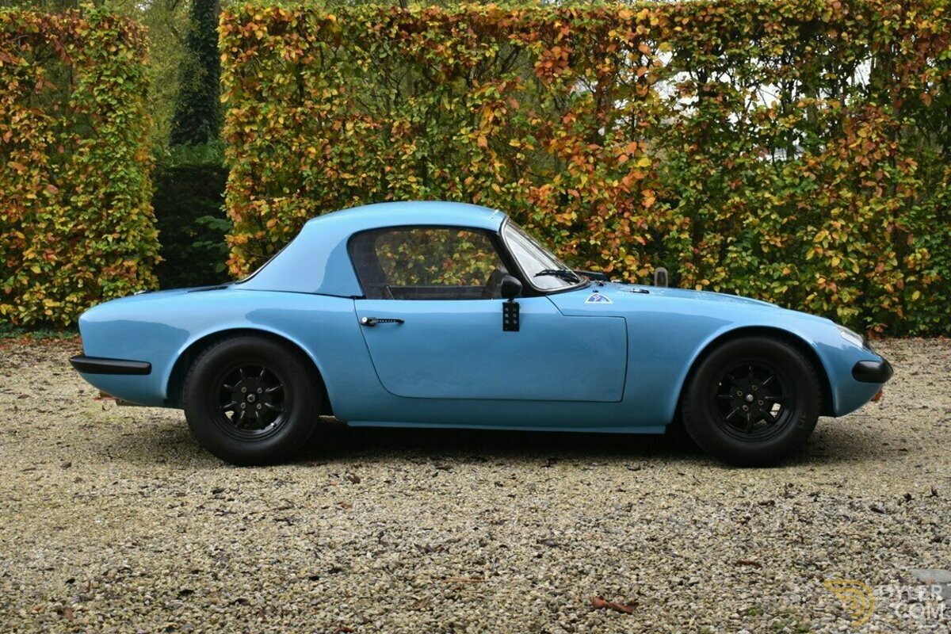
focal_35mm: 40
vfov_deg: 33.0
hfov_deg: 47.9
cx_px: 476
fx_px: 1070
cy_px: 317
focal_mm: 27
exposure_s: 1/125
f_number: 4
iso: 800
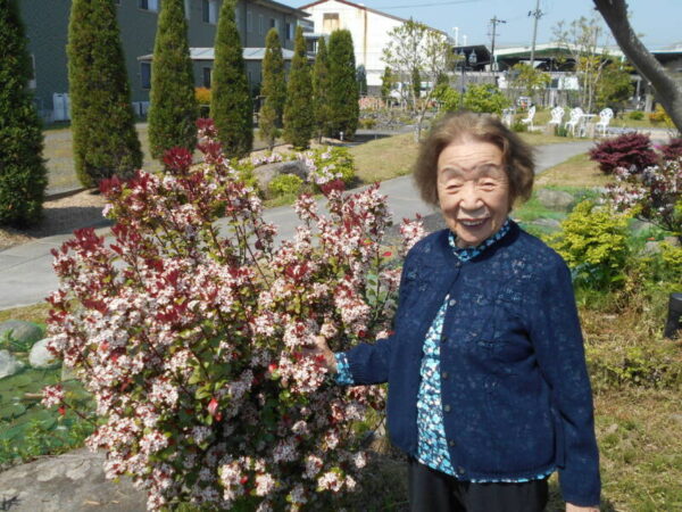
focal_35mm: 34
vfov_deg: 41.8
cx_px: 341
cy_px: 256
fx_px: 670
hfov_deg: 54.0
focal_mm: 5.8
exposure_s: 1/800
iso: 80
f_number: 3.6
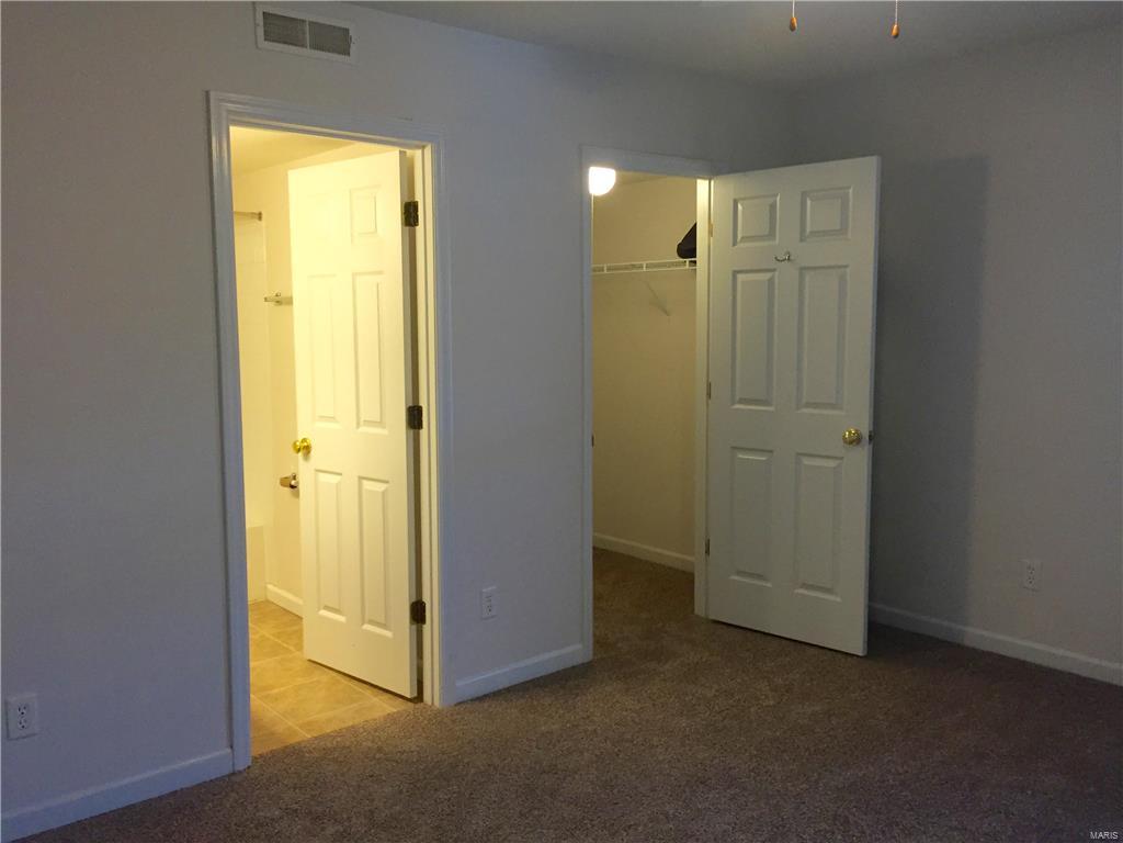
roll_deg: +0.7
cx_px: 562
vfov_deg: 48.2
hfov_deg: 61.7
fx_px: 941
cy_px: 422
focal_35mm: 29
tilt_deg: -6.4
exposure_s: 1/30
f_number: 2.2
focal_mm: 4.15
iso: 125
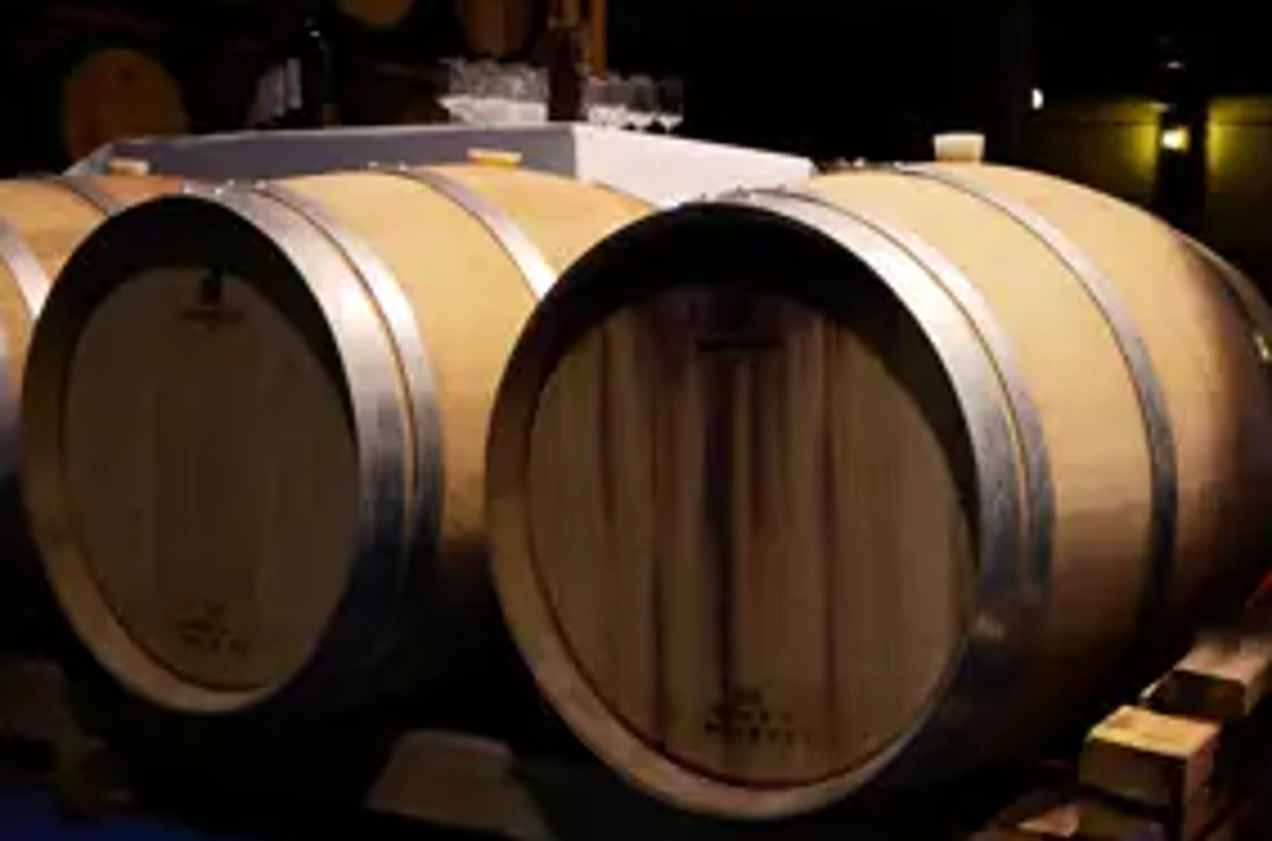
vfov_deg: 28.5
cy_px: 387
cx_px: 962
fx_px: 1656
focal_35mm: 47
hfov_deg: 40.8
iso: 400
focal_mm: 18
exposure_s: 1/25
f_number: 3.5
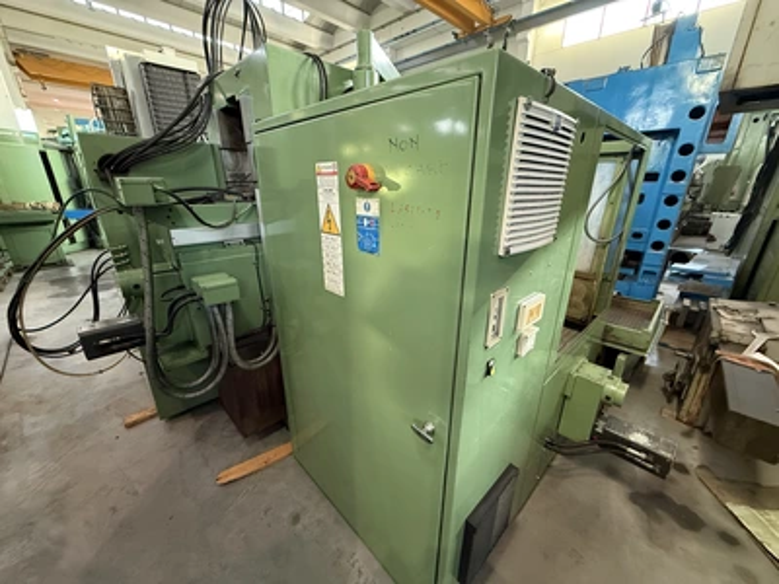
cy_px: 292
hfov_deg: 102.1
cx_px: 390
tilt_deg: -19.3
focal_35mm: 14
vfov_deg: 85.7
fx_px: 315
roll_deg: -0.6
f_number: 2.2
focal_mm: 2.22
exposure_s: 1/50
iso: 500
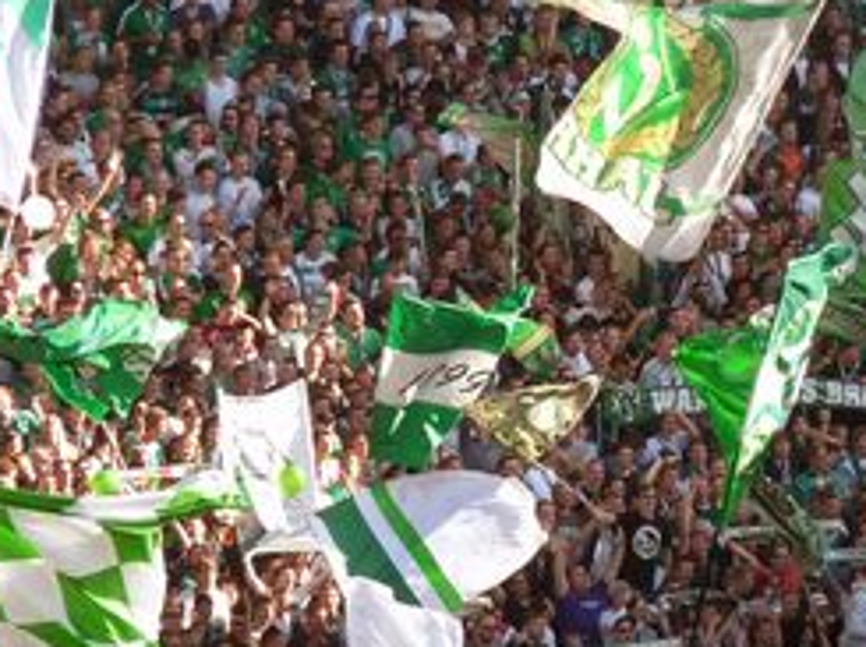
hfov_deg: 2.9
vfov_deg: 2.2
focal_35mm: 682
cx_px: 679
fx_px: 17037
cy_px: 292
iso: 200
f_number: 3.7
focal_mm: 52.1
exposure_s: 1/500
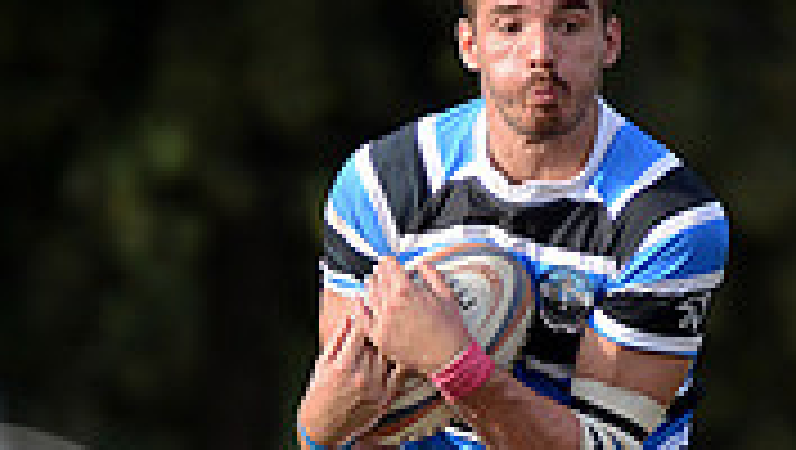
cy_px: 754
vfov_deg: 1.3
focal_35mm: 926
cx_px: 720
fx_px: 19566
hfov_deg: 2.3
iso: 500
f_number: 4
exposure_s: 1/1000
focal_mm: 270
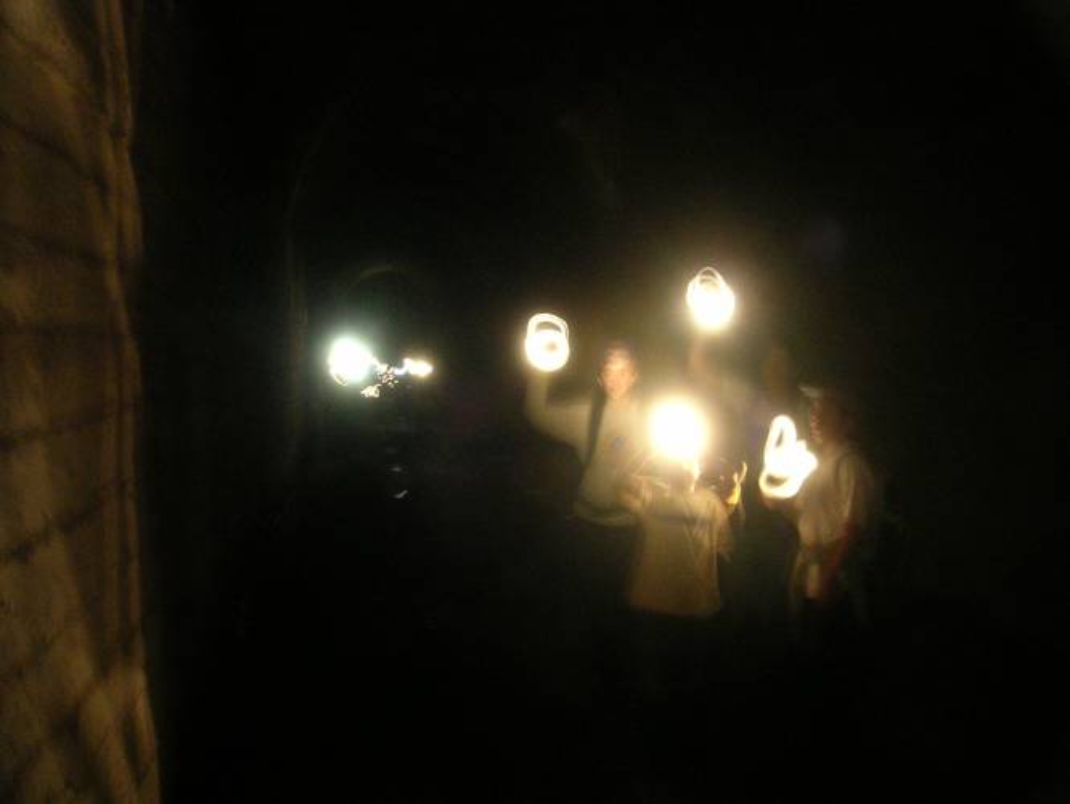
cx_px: 535
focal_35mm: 38
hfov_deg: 49.0
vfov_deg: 37.7
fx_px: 1175
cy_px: 402
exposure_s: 2
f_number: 2.8
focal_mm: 5.8
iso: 400
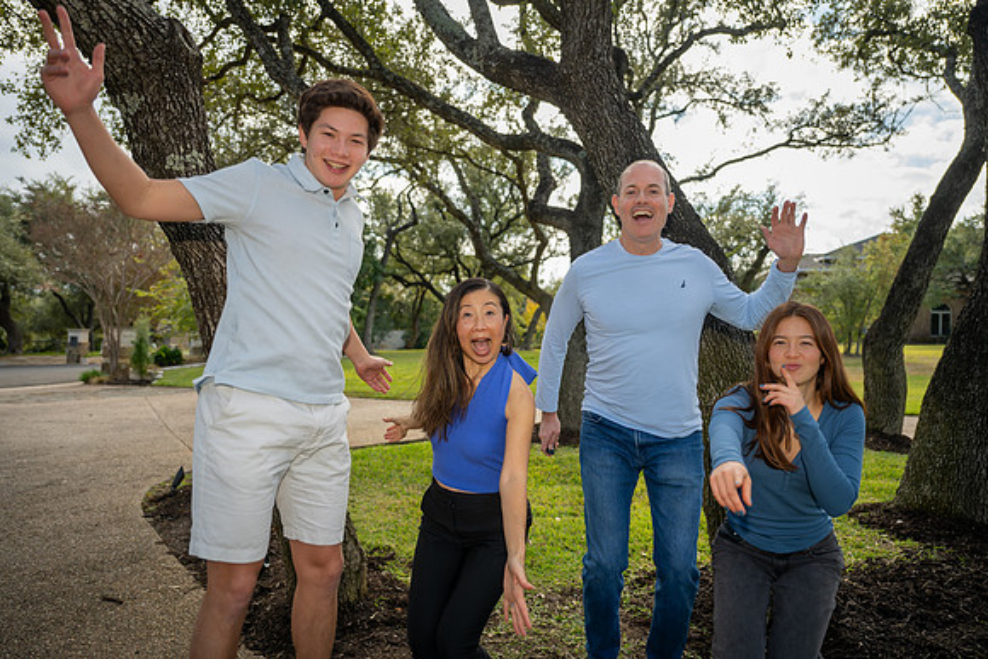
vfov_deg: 50.4
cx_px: 494
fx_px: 700
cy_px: 330
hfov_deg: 70.4
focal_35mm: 26
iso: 100
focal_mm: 25.5
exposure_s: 1/800
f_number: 2.8
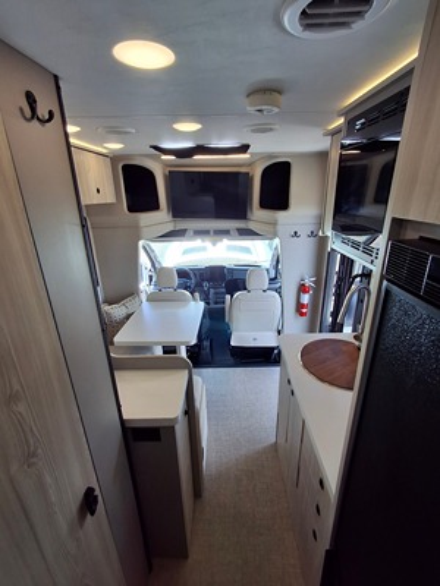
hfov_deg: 78.1
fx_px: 271
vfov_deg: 94.5
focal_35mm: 16
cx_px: 220
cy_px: 293
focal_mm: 1.64
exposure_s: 1/135
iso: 40
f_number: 2.2
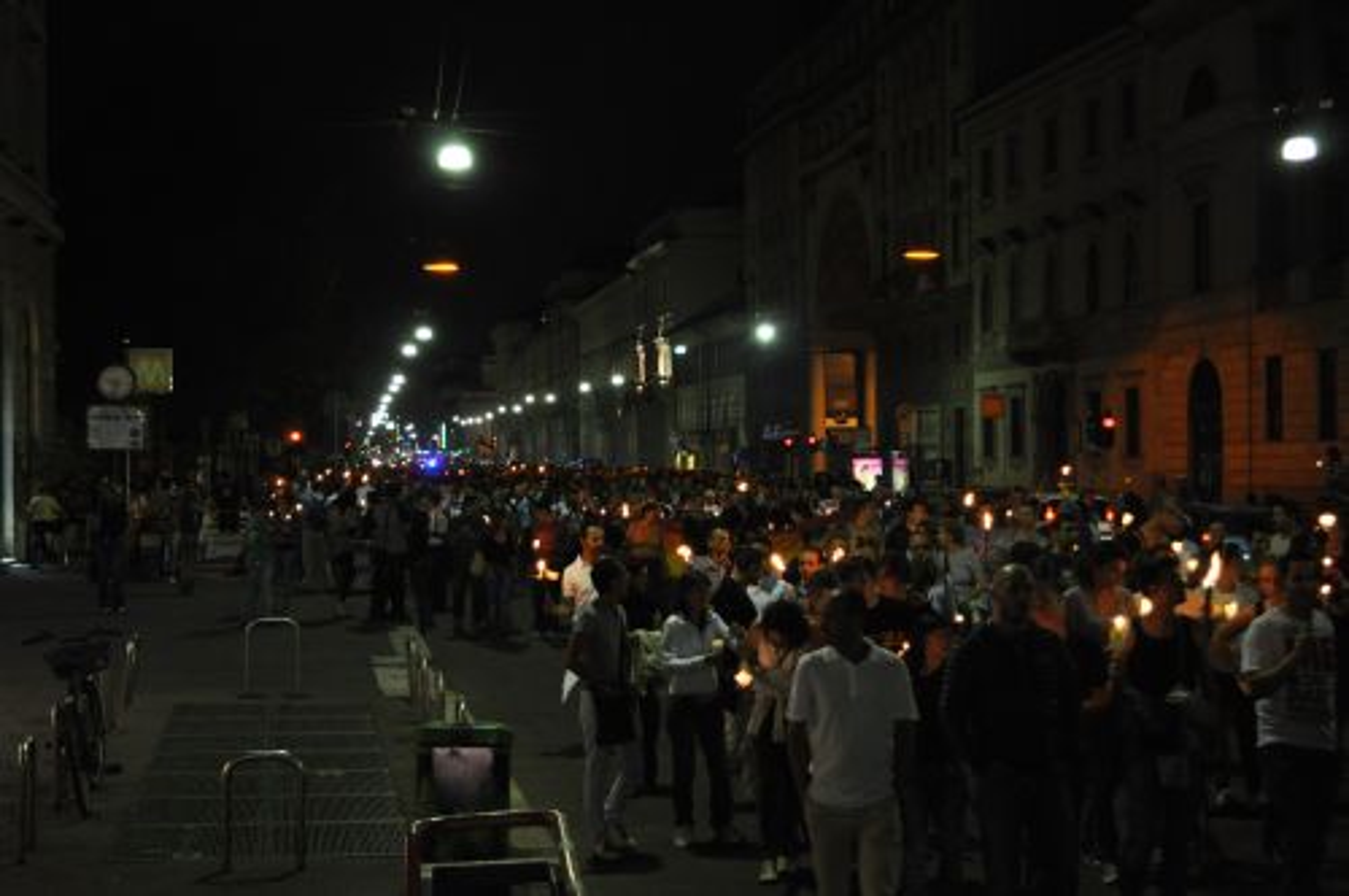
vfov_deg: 25.0
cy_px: 448
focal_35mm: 54
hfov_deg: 36.9
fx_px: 2021
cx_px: 674
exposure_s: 1/30
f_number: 5
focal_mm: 36
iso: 1100
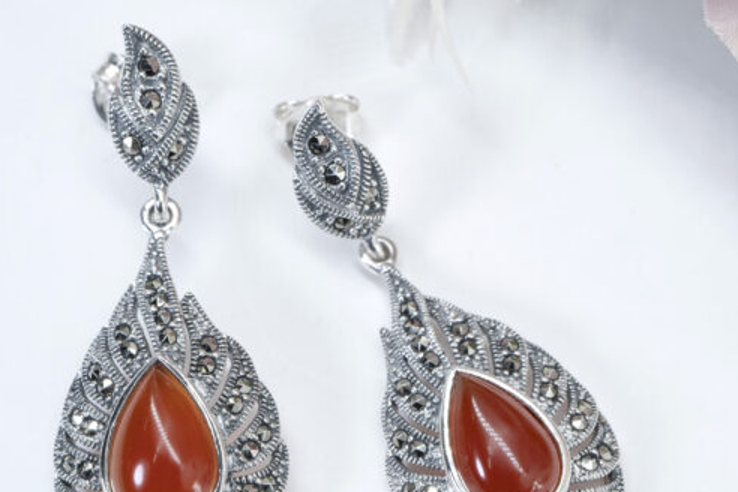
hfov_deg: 19.6
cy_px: 331
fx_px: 2132
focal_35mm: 104
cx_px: 459
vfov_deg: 13.1
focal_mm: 50
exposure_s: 1/50
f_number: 10
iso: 200
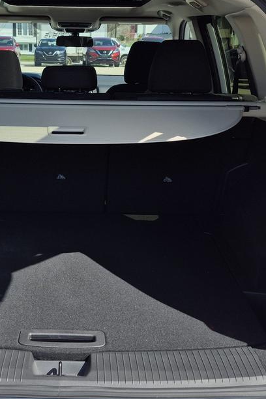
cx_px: 58
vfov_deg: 39.6
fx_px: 554
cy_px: 195
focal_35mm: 50
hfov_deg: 26.6
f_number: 1.8
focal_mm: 5.4
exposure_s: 1/2384
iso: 25
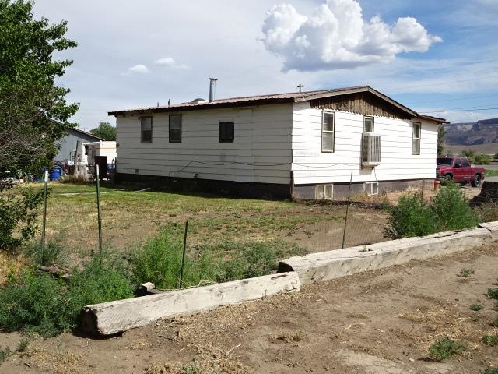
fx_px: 504
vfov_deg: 40.7
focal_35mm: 35
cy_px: 187
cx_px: 249
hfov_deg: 52.6
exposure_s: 1/1000
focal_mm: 5.98
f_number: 4
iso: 80
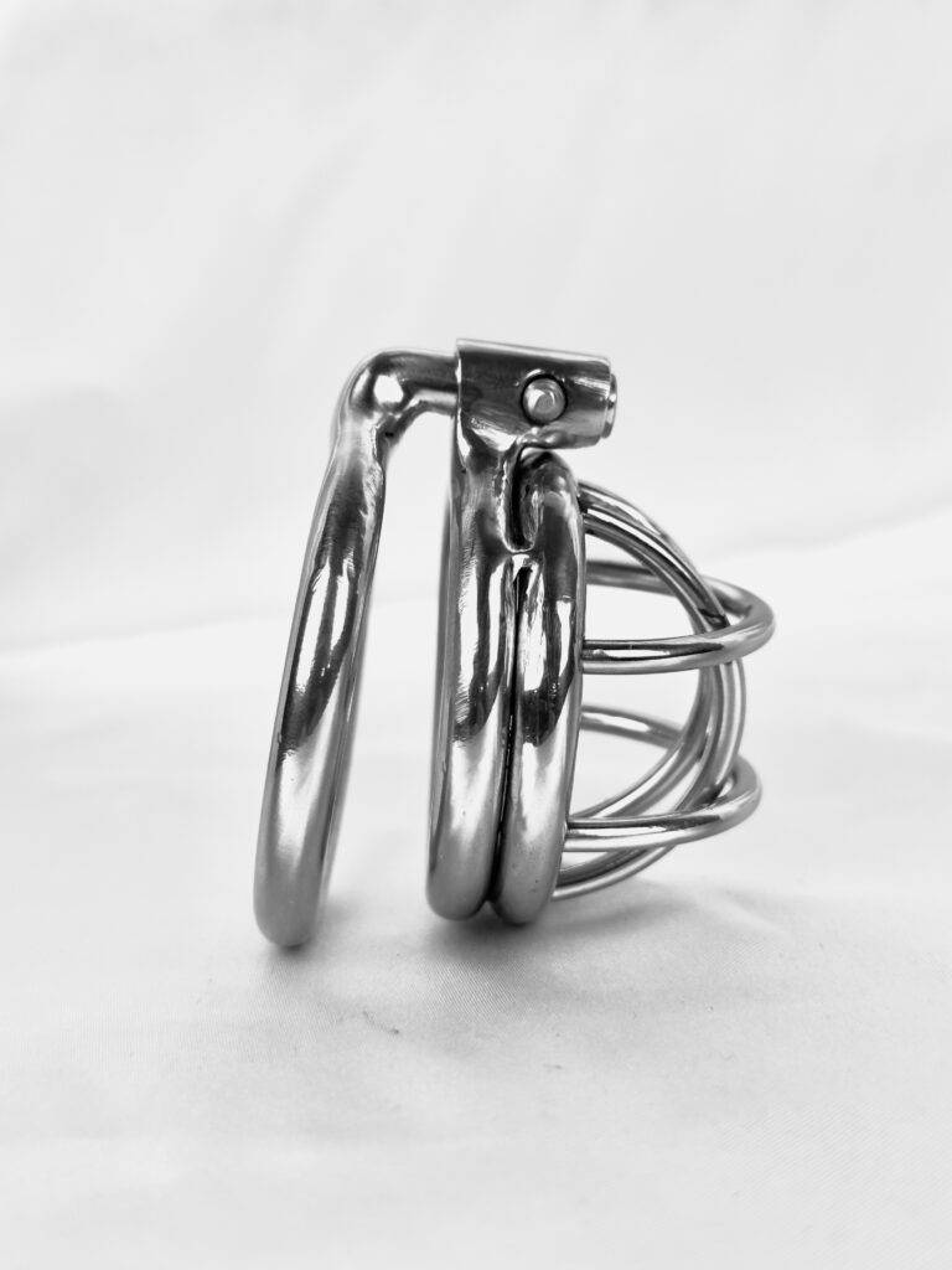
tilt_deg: -9.1
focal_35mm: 48
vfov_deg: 39.7
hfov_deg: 30.3
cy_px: 635
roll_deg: +5.9
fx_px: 1760
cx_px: 476
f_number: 1.78
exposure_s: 1/196
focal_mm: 6.86
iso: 64
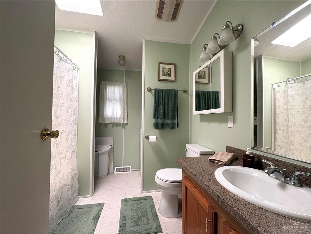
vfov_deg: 85.7
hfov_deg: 102.1
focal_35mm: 14
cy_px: 117
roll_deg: -0.7
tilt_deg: +0.4
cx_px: 156
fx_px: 126
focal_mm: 2.22
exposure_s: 1/99
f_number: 2.2
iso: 200
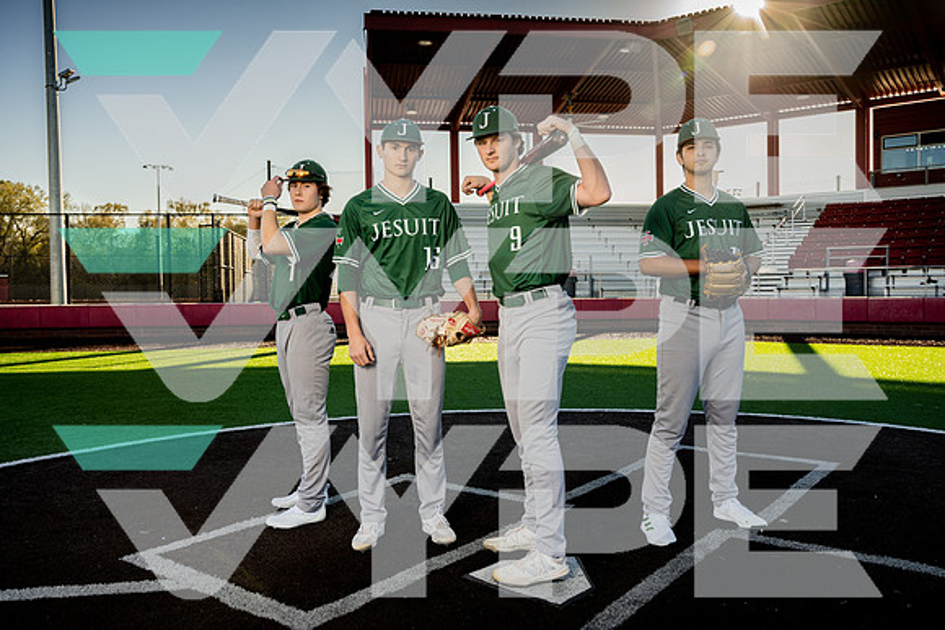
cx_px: 472
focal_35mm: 29
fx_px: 761
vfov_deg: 45.0
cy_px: 315
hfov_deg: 63.6
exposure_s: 1/250
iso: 125
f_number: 6.3
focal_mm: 29
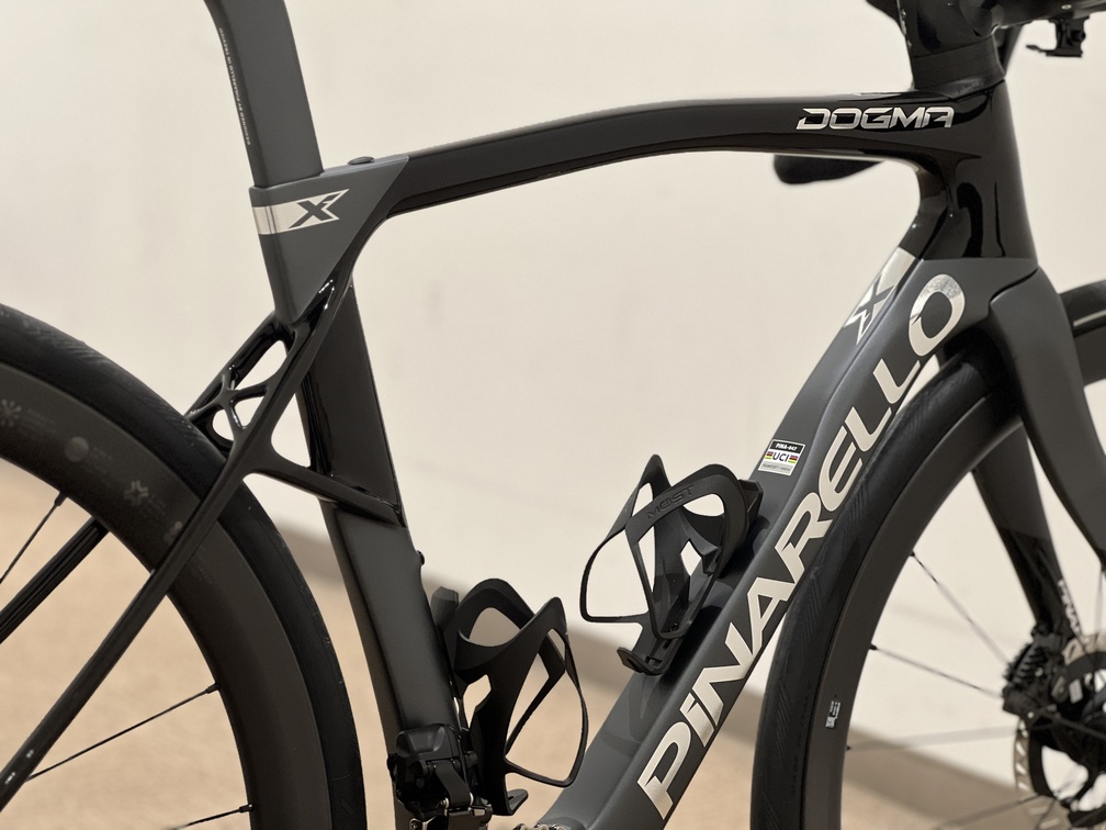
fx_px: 2460
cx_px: 553
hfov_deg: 25.3
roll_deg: -2.7
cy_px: 415
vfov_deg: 19.1
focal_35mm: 77
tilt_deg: -7.0
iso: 160
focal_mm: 9
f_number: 2.8
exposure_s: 1/33
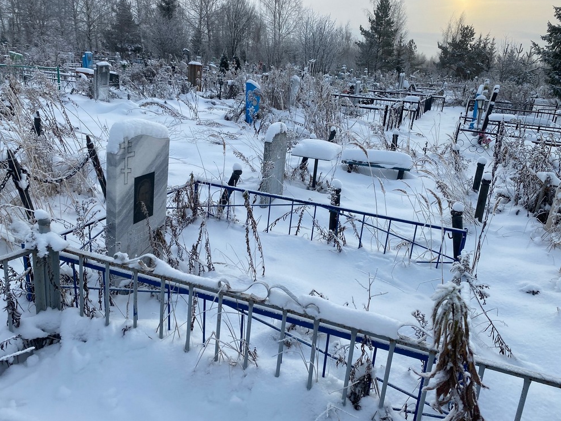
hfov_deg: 65.3
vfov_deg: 51.4
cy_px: 210
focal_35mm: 27
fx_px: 438
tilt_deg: -16.3
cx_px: 277
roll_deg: +2.8
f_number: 1.8
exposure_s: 1/1182
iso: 32
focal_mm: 4.25
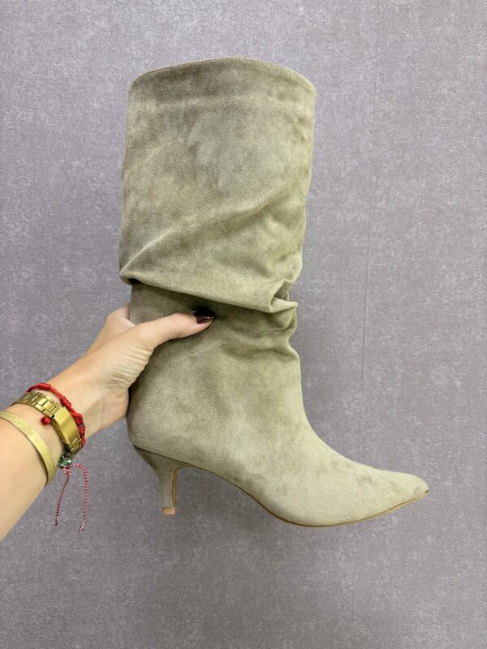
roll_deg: -2.9
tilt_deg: -0.8
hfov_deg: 53.1
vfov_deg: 67.3
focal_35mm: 26
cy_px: 324
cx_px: 244
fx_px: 488
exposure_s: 1/50
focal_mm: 5.96
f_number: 1.6
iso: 80
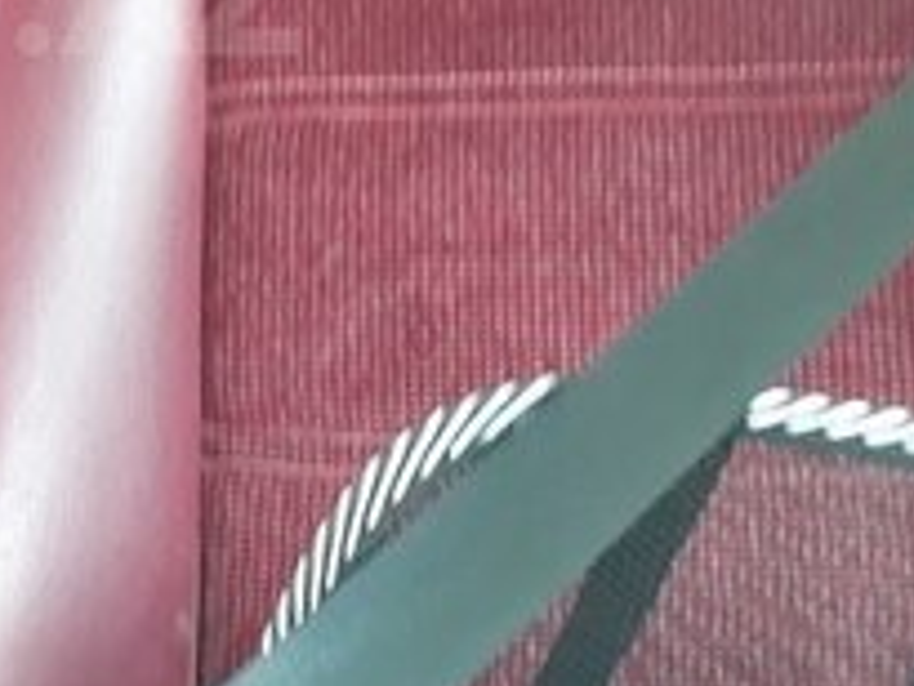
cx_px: -156
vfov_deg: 16.6
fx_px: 2298
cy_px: -11
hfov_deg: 21.1
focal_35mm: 87
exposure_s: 1/33
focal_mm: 3.6
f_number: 1.9
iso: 160
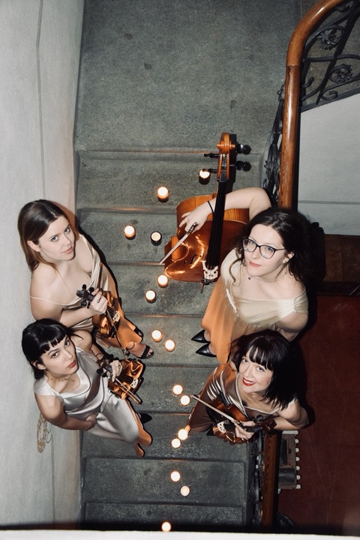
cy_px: 270
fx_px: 585
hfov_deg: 34.2
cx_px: 180
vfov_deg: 49.6
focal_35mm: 39
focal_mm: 26
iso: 3200
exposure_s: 1/60
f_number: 4
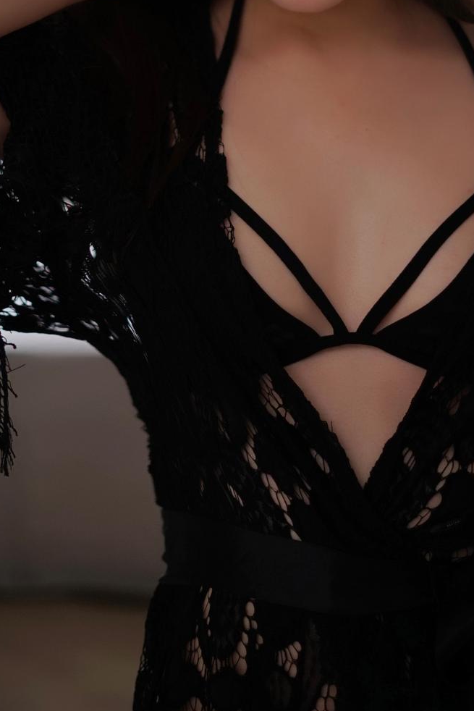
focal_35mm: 110
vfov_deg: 18.1
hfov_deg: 12.4
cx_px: 328
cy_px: -14
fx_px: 2172
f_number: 1.8
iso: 250
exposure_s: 1/800
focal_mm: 50
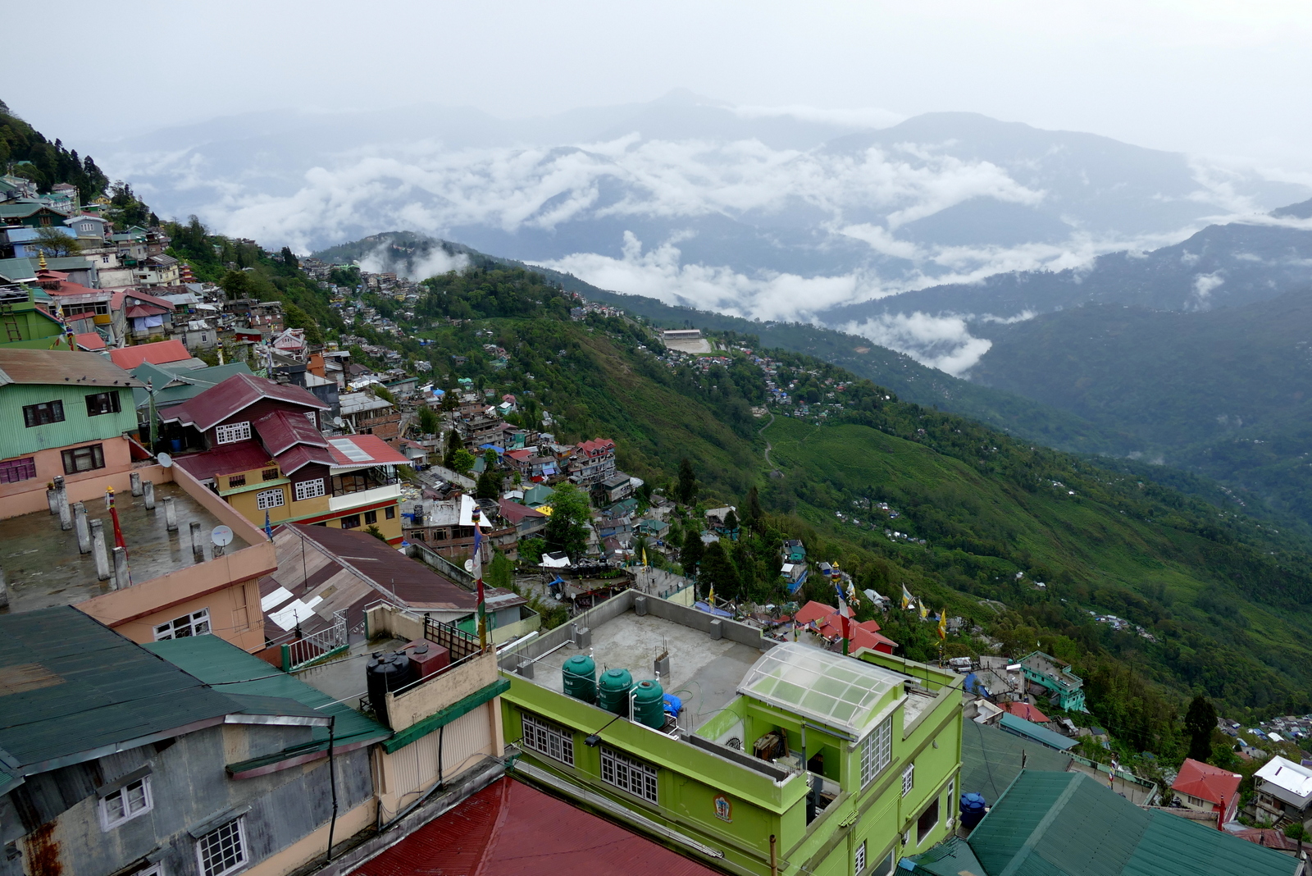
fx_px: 911
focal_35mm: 25
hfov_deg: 71.5
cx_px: 656
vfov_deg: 51.3
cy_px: 438
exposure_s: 1/1300
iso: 125
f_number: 2.8
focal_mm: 9.12
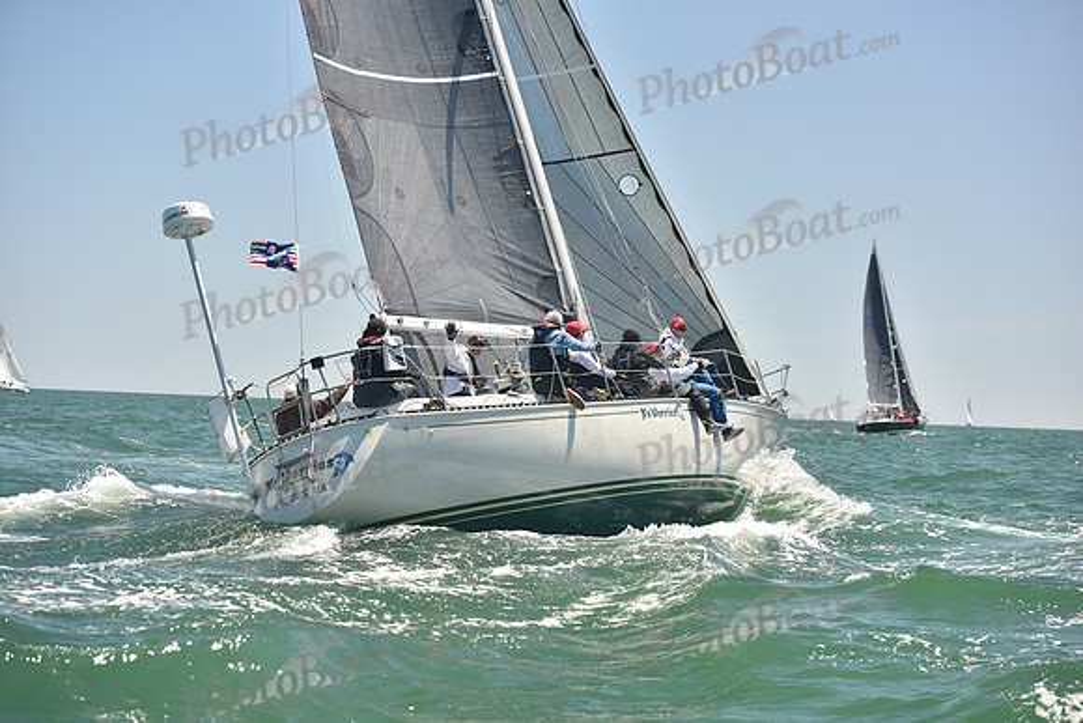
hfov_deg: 28.8
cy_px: 362
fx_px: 2106
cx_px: 542
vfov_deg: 19.5
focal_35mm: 70
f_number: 4.5
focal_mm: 70
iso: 250
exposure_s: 1/800
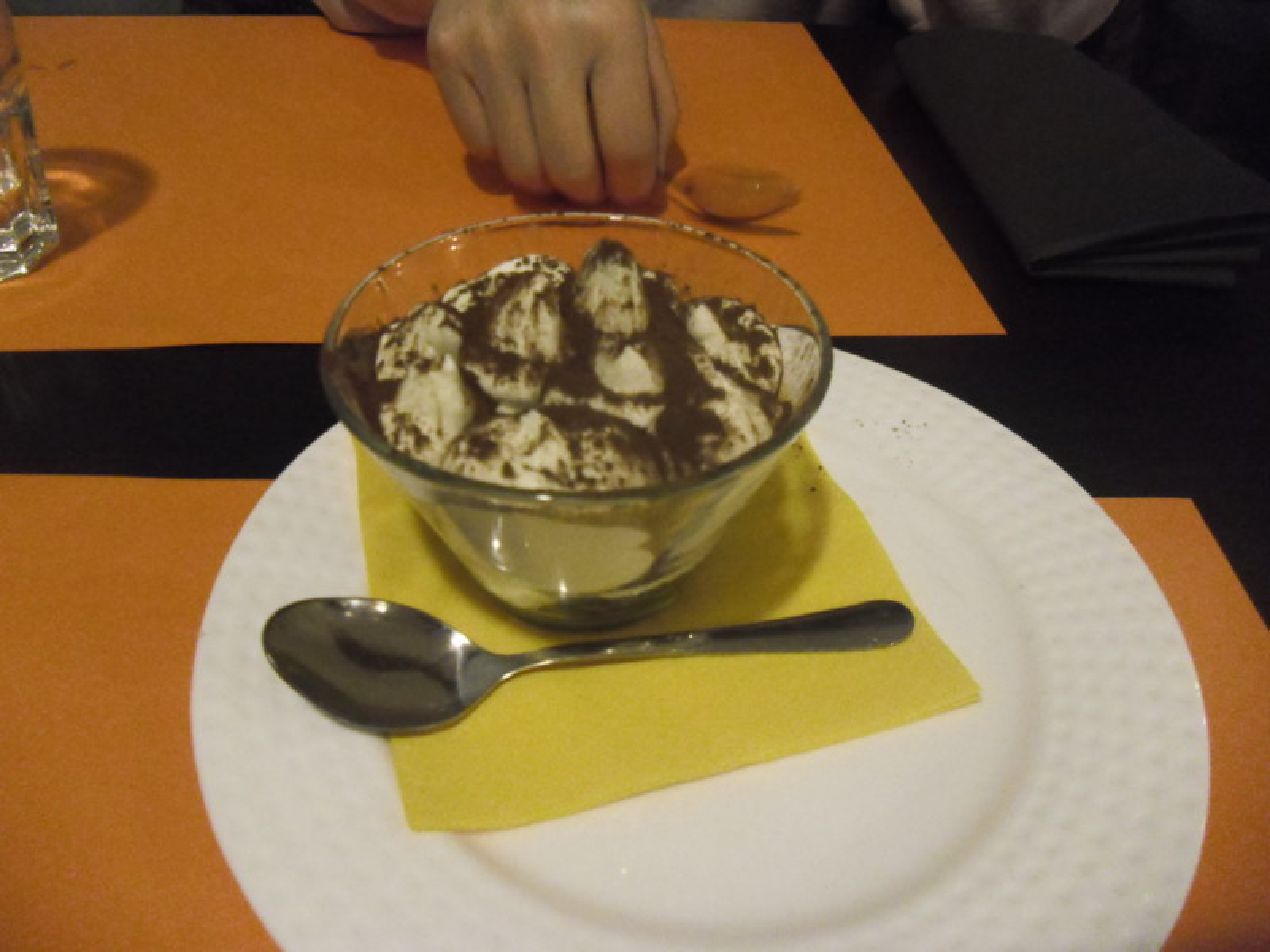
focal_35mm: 27
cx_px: 635
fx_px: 991
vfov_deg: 51.4
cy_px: 476
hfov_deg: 65.3
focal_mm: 4.9
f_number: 3.2
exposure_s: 1/20
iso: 800
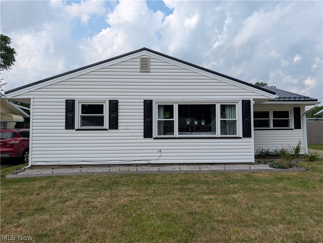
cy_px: 122
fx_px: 224
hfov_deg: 71.5
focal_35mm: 24
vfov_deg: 56.9
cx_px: 162
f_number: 1.68
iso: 19
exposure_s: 1/1294
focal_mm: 6.9
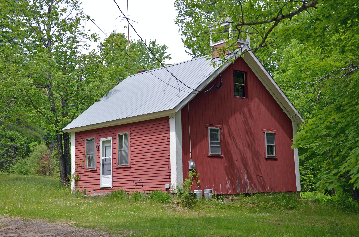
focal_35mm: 57
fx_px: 567
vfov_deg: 23.7
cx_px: 180
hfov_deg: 35.1
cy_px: 118
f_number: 5.6
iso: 100
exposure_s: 1/250
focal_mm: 38
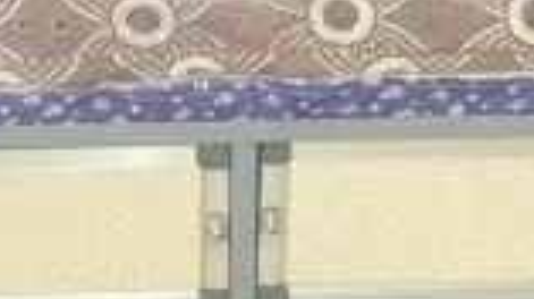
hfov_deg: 10.1
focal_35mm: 213
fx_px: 3013
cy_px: -119
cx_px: 405
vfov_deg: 5.6
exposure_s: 1/33
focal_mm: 6.86
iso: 320
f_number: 1.78
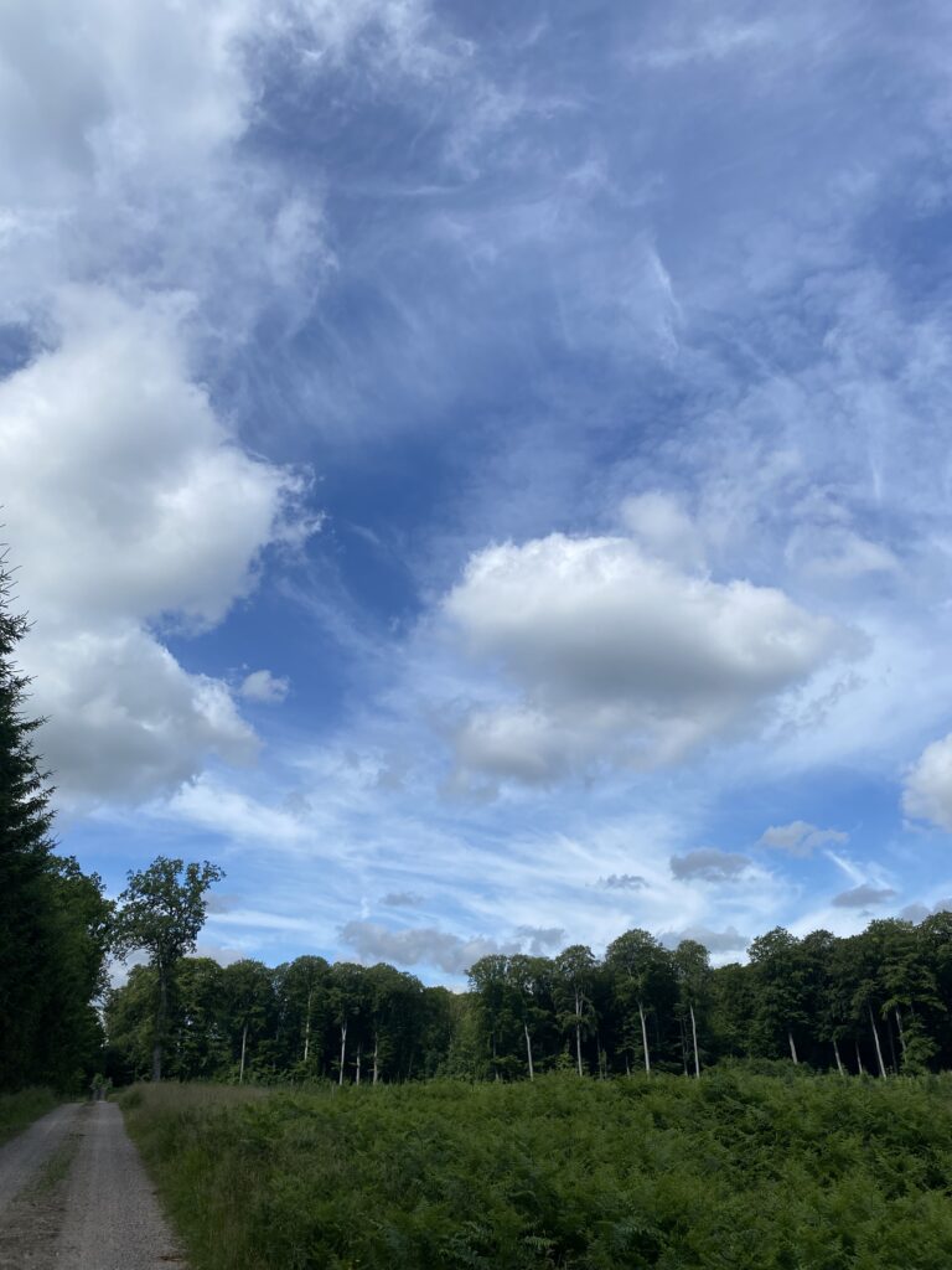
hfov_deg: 53.1
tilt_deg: +27.5
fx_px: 953
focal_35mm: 26
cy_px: 635
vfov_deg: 67.3
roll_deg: -0.5
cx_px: 476
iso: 32
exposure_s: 1/3300
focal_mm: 4.25
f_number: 1.8
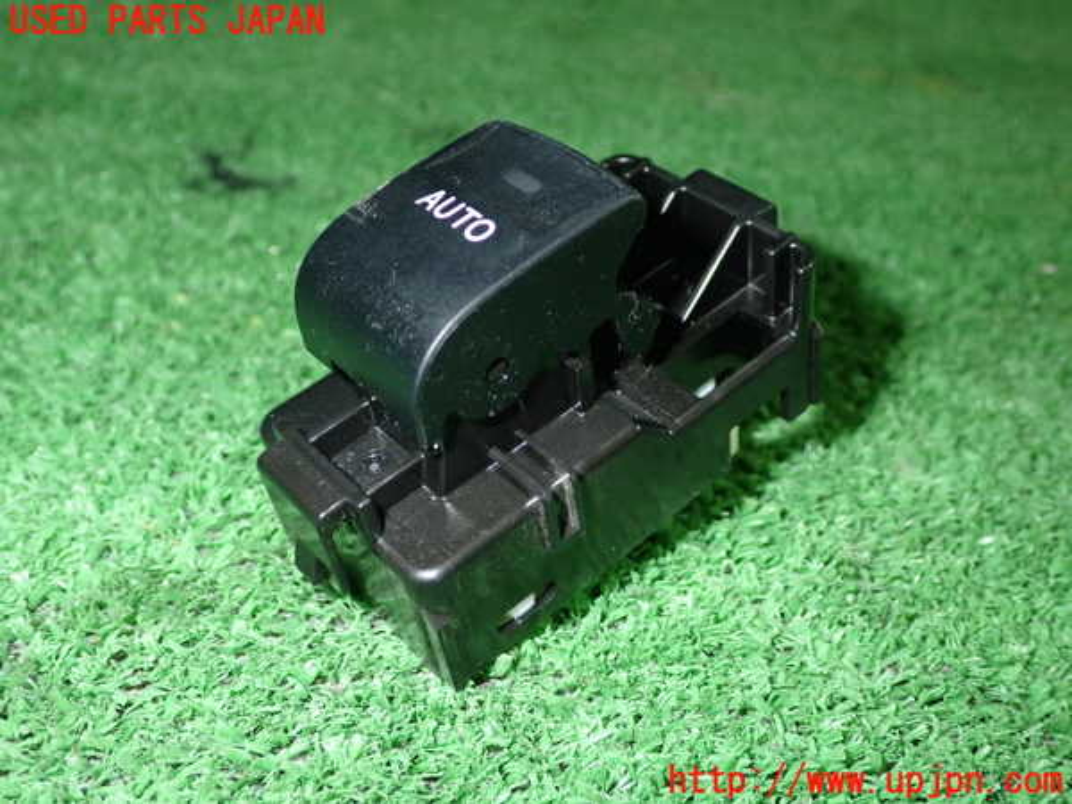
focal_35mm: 38
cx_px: 536
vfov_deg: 37.7
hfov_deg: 49.0
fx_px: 1177
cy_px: 402
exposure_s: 1/40
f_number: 8
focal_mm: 6.83
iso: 400
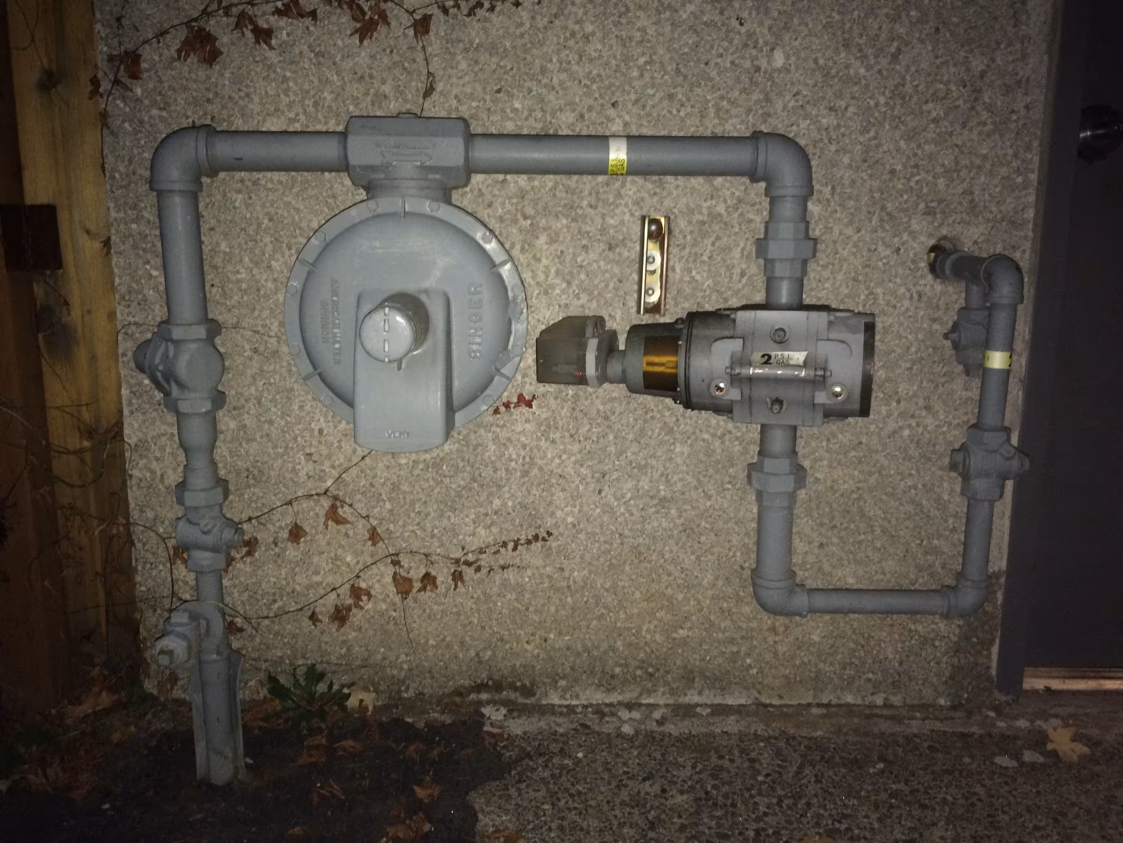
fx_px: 941
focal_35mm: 29
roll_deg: +0.6
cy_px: 422
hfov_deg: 61.7
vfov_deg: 48.2
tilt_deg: -12.4
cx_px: 562
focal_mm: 4.15
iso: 250
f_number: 2.2
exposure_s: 1/16
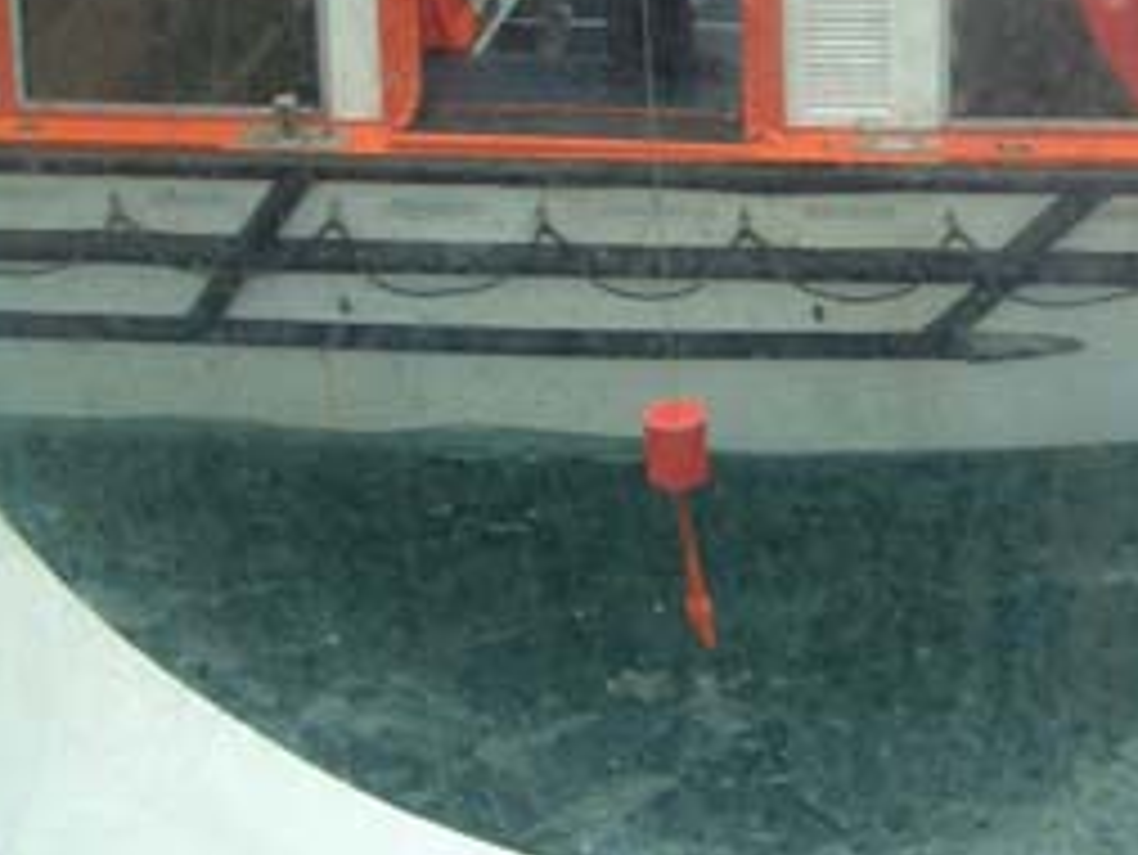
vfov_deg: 19.3
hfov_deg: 24.8
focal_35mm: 76
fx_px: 2500
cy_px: 209
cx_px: 1053
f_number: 4.3
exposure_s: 1/80
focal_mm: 5.8
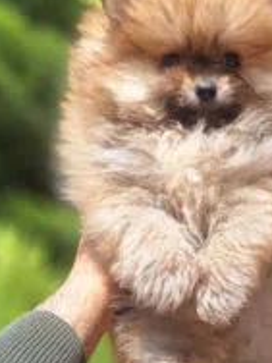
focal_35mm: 49
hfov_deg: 29.5
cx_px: 176
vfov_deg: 38.8
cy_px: 216
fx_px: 513
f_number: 1.8
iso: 40
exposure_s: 1/1372
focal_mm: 5.54
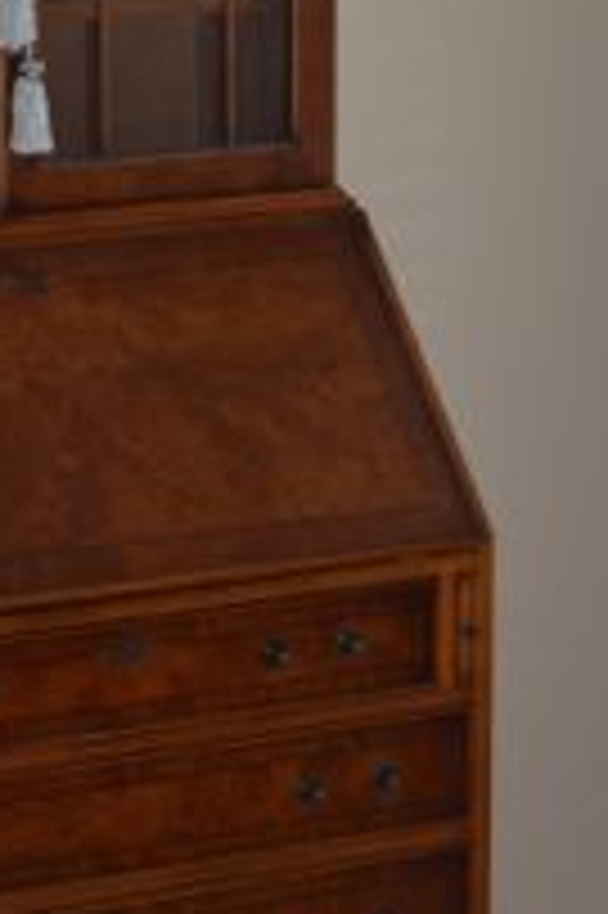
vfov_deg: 12.7
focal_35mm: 161
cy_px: 185
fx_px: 4085
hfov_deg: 8.5
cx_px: 2
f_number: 4.5
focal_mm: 34
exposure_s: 1/125
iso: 400
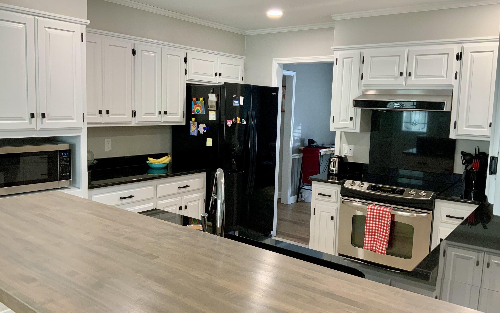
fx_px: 422
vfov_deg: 40.6
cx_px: 248
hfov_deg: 61.2
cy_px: 153
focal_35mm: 31
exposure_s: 1/60
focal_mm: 3
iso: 64
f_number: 1.8
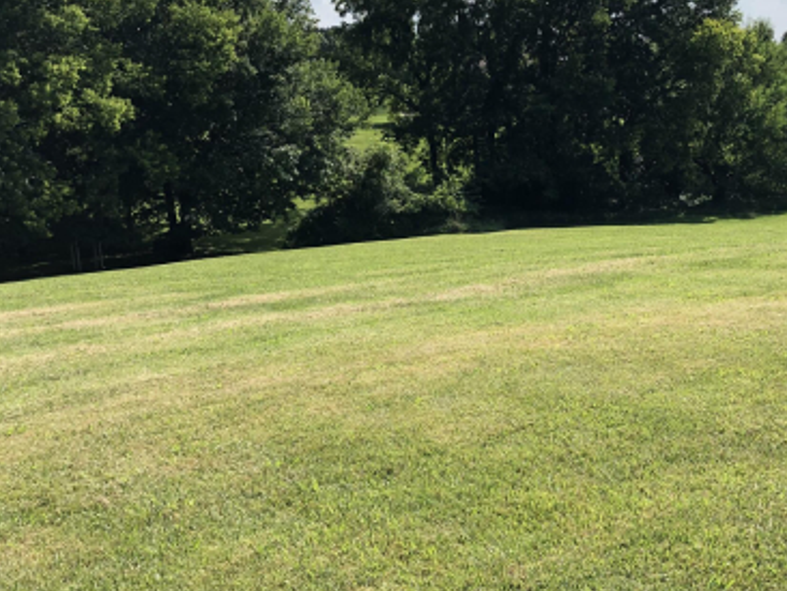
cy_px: 299
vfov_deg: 28.6
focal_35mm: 51
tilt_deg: -9.0
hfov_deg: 37.1
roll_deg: +5.3
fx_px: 1160
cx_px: 517
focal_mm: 3.99
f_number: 1.8
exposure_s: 1/1799
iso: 20
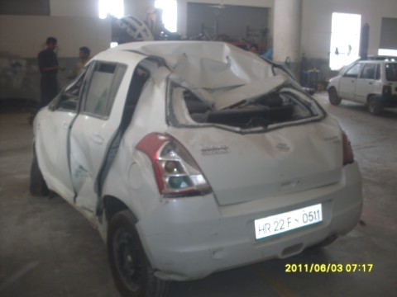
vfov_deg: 37.7
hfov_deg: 49.0
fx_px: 436
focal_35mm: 38
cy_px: 148
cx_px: 198
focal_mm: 6.3
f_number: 2.8
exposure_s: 1/45
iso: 100
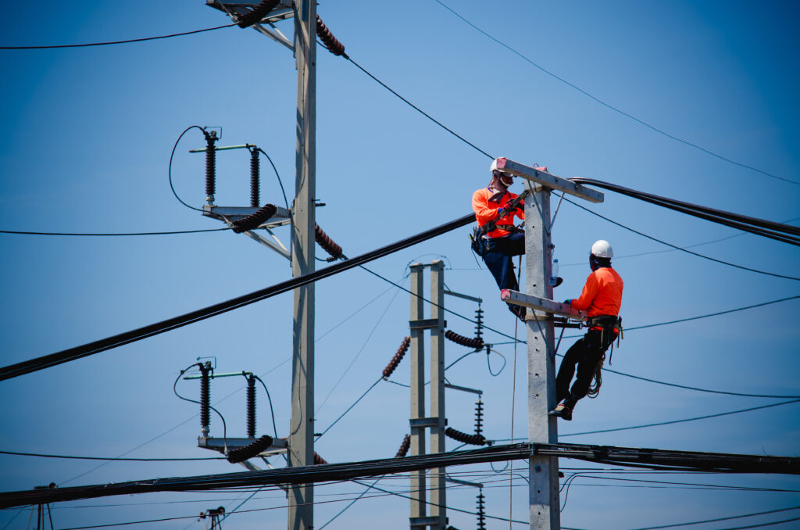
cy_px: 265
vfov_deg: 6.3
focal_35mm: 218
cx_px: 400
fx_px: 4823
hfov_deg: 9.5
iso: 100
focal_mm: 145
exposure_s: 1/500
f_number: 6.3
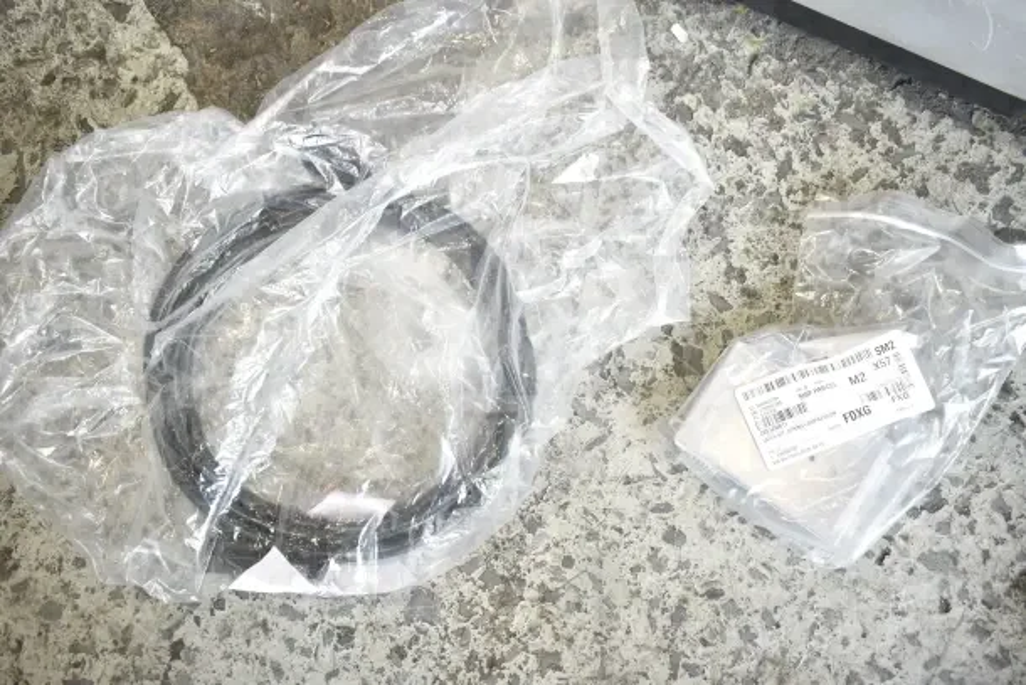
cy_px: 342
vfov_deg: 40.0
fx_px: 941
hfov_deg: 57.2
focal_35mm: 33
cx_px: 513
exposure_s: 1/50
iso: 200
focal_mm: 22
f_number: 3.8
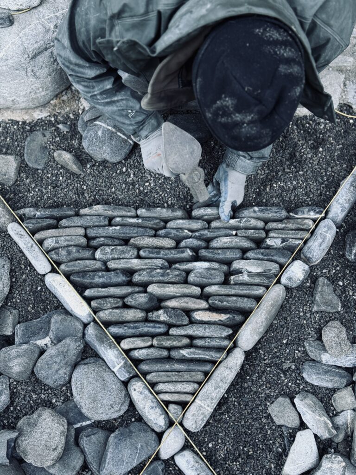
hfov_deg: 30.3
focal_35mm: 48
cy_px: 238
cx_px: 178
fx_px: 658
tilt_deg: -66.5
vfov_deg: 39.7
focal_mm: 6.76
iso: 64
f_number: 1.78
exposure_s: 1/122
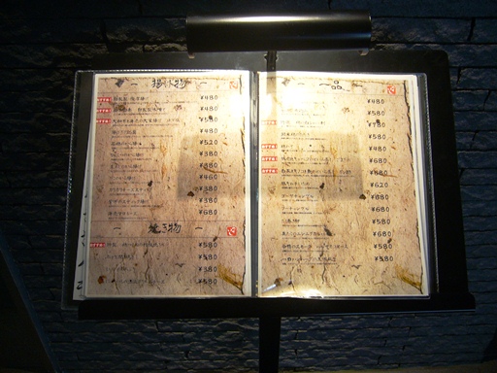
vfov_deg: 40.7
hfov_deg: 52.6
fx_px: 503
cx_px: 248
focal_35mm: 35
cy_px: 186
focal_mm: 5.8
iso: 100
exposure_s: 1/15
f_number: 2.8
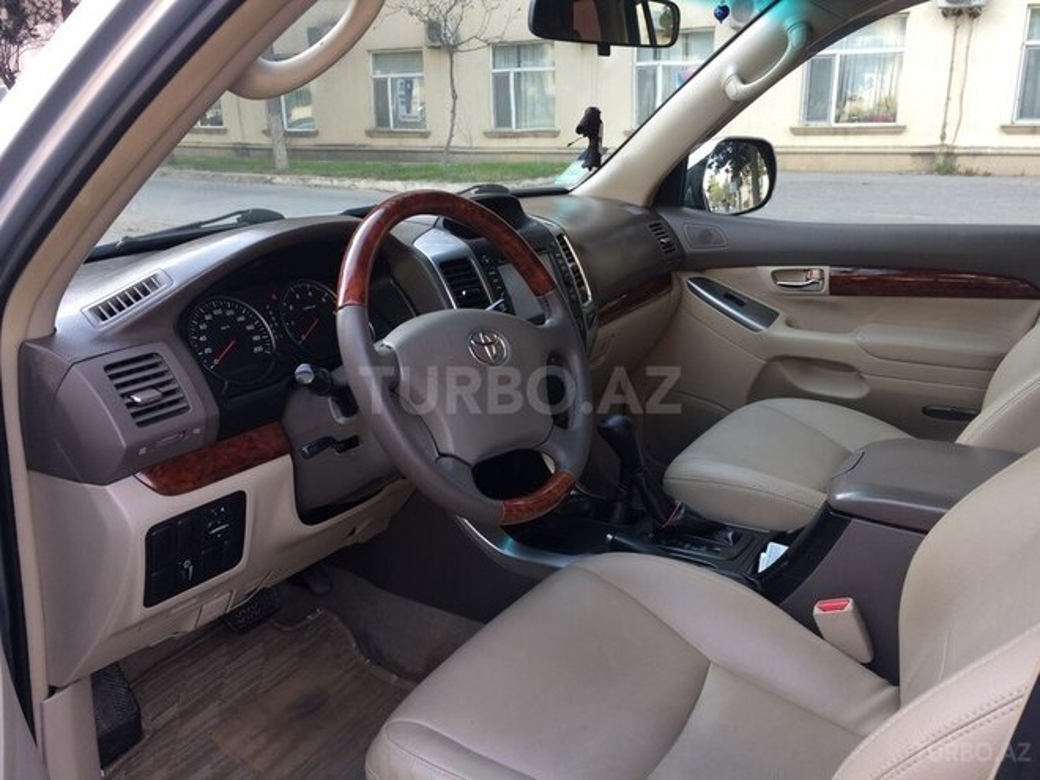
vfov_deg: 48.2
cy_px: 390
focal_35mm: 29
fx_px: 871
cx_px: 520
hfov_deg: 61.7
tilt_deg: -16.5
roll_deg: +1.1
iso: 32
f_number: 2.2
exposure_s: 1/100
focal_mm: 4.15
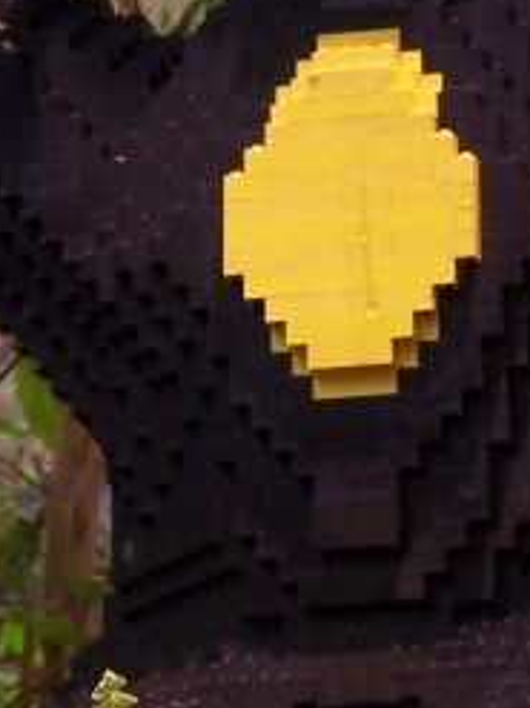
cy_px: 393
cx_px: 206
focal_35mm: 435
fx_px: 8888
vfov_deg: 4.6
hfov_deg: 3.4
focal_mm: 17.5
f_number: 3.2
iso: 80
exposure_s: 1/2
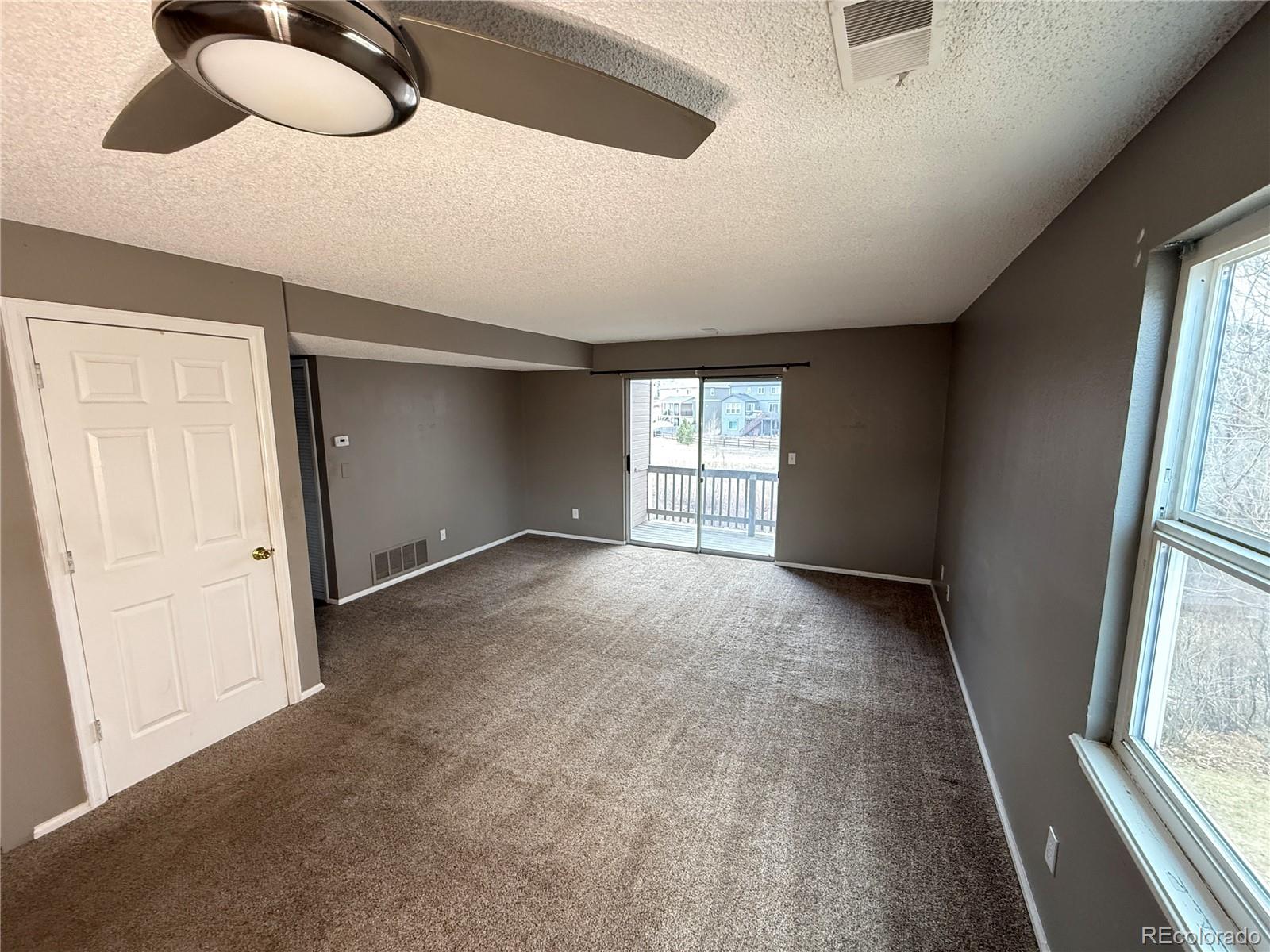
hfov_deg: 102.1
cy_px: 476
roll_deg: +0.1
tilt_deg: -8.0
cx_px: 635
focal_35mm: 14
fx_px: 514
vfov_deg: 85.7
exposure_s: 1/60
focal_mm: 2.22
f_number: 2.2
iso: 640
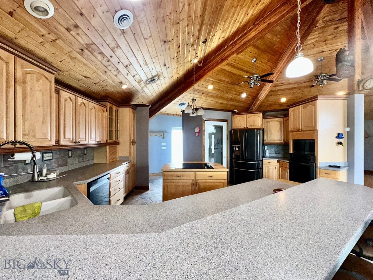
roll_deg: -0.3
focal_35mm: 14
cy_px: 140
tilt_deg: -0.5
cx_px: 186
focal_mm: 2.22
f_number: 2.2
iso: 100
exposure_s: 1/120
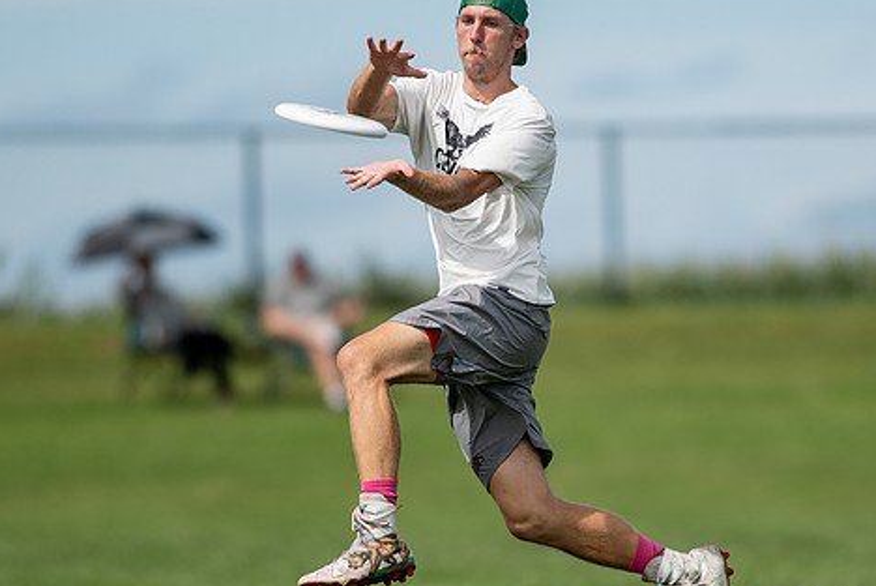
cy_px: 338
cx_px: 573
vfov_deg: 2.1
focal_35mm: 646
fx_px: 15734
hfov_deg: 3.2
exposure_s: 1/4000
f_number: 2.8
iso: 100
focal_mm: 300
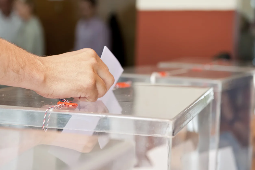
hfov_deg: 28.9
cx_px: 128
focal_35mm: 70
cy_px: 85
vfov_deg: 19.4
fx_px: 495
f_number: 4.5
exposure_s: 1/60
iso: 400
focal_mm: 70
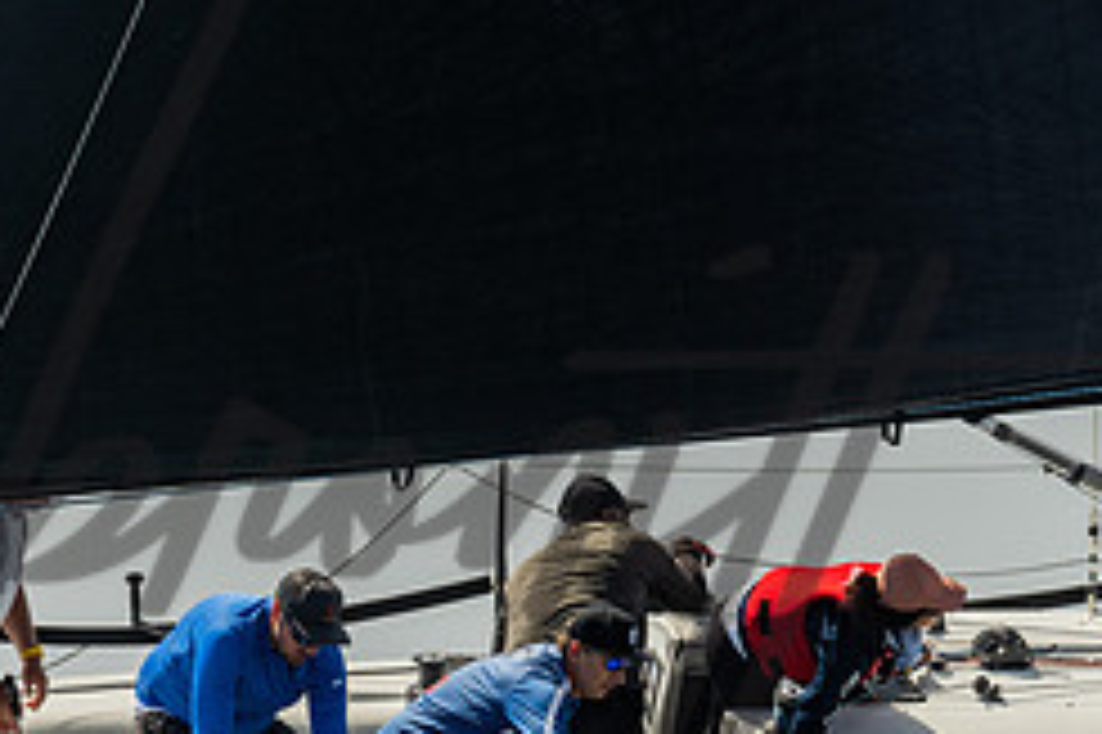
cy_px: 604
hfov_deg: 6.3
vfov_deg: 4.2
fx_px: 10003
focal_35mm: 327
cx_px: 430
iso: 320
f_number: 6.3
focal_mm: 115
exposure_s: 1/640
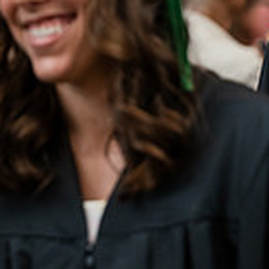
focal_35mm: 368
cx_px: 438
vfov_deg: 4.8
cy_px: 54
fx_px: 3235
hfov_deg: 4.7
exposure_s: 1/200
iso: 1250
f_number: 3.2
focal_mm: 102
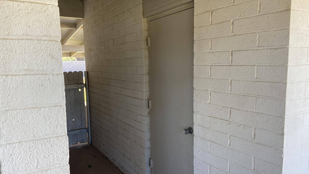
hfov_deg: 66.1
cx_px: 152
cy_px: 100
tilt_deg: -7.9
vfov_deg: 40.1
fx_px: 238
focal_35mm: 29
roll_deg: +1.3
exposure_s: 1/121
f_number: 1.8
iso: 40
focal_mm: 4.25
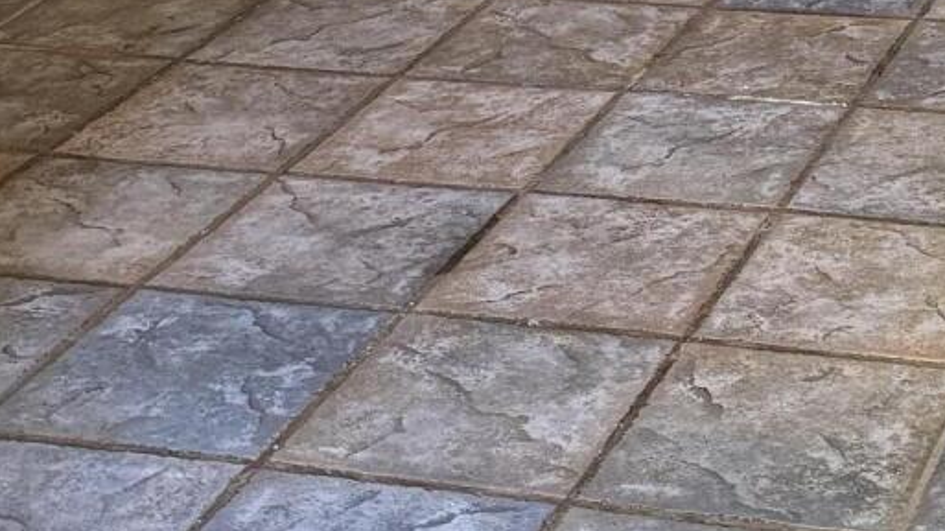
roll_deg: -0.3
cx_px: 1081
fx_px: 2555
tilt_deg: -9.6
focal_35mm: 102
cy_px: -479
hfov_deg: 19.9
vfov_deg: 10.9
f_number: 1.78
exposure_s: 1/60
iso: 320
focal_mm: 6.76
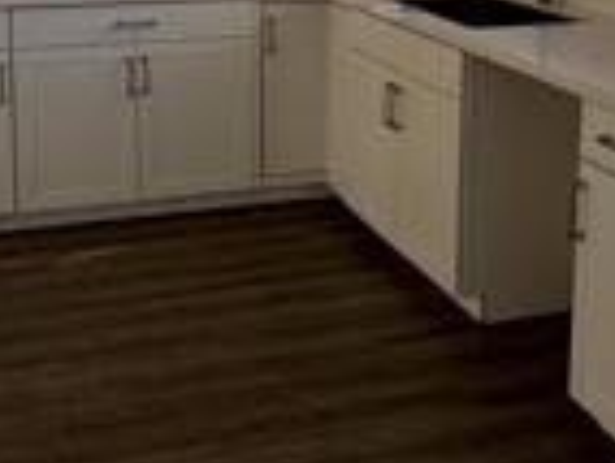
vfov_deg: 22.6
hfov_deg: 30.7
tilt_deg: -8.9
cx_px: 325
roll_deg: -0.4
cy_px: 13
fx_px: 1121
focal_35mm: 63
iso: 160
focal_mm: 2.22
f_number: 2.2
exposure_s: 1/121
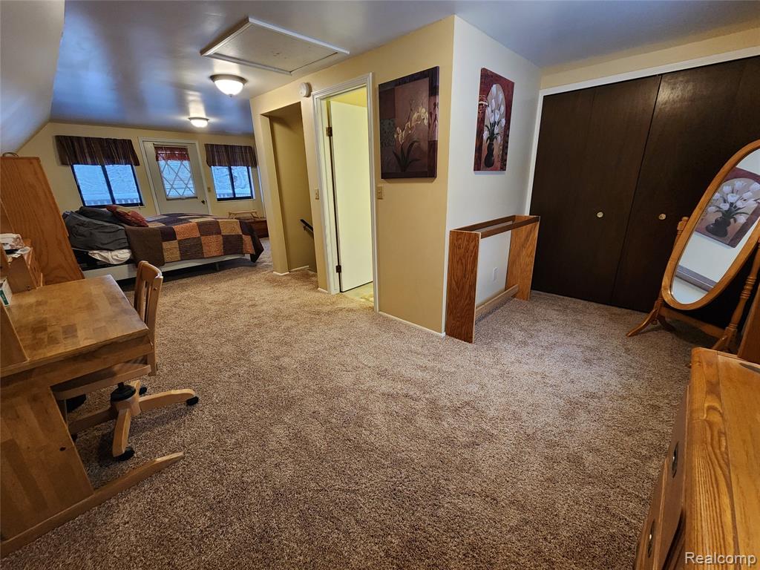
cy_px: 285
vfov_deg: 89.9
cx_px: 380
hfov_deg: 106.2
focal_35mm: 13
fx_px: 285
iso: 400
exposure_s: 1/60
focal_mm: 2.2
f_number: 2.2
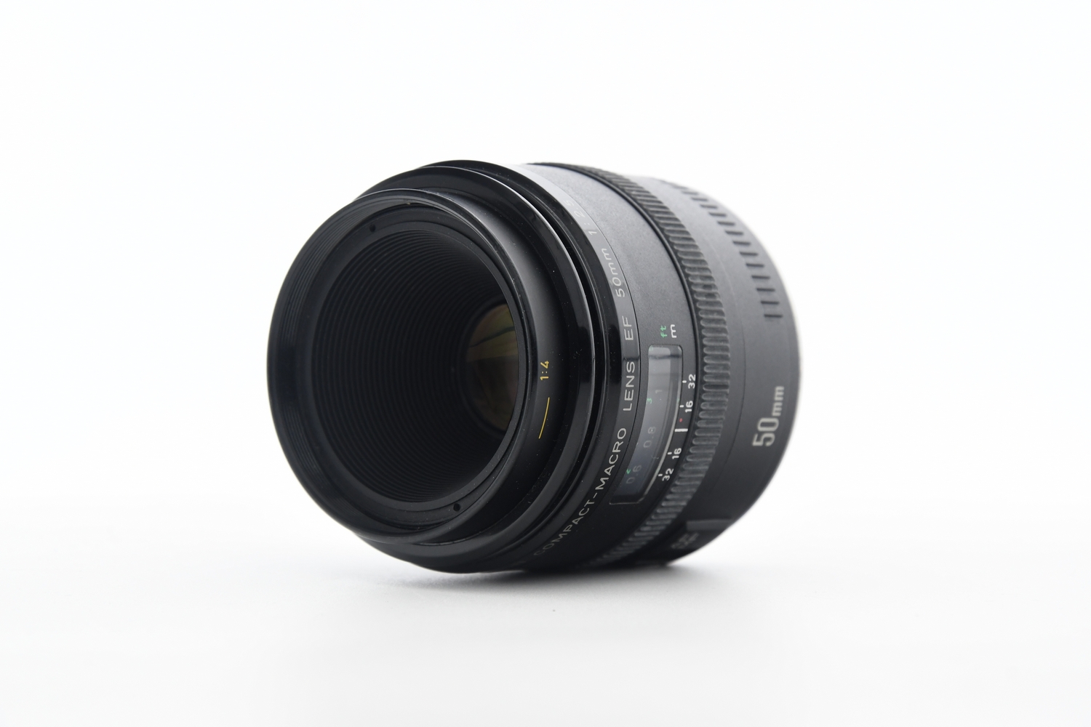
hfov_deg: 17.1
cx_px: 546
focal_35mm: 120
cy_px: 364
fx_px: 3636
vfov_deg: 11.4
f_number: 8
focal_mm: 80
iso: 1000
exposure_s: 1/125
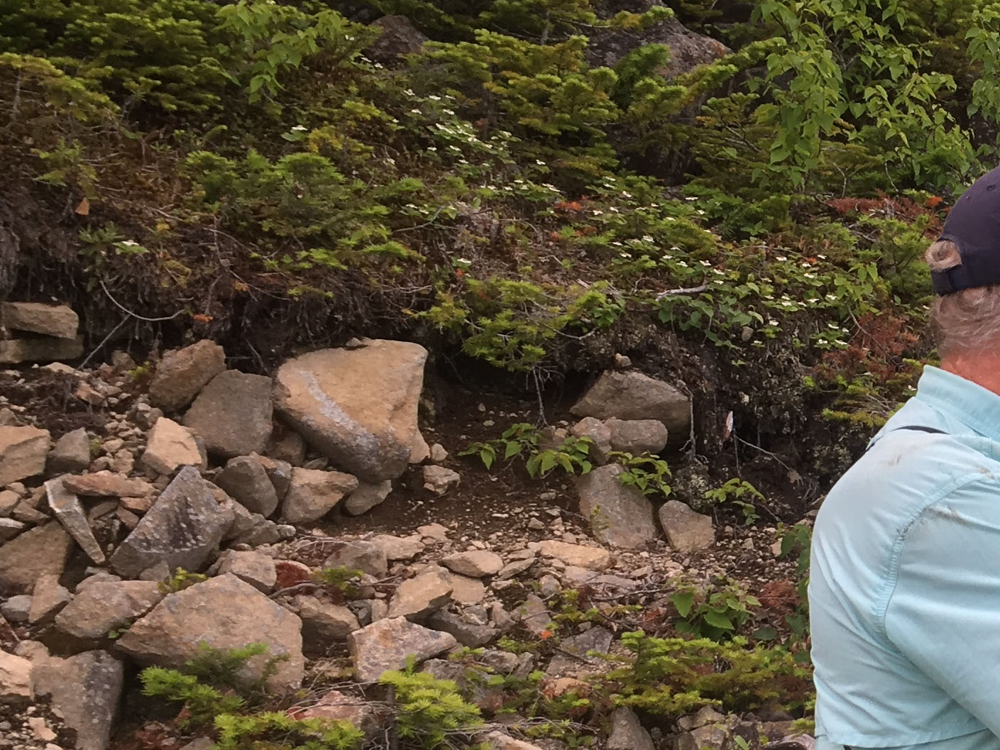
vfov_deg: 17.8
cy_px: 437
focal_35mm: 83
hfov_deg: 21.5
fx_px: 2398
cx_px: 1273
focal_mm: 4.15
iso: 25
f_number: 2.2
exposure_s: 1/541
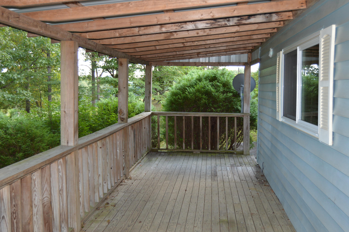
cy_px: 116
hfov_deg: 49.6
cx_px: 174
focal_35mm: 39
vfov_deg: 34.1
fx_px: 378
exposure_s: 1/100
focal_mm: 26
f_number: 4
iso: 400
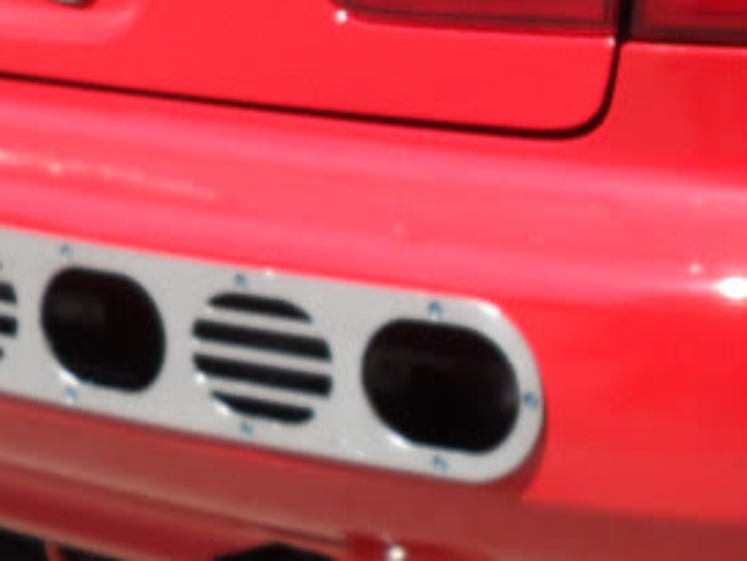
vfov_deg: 11.0
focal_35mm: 132
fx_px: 2849
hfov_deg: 14.6
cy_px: -121
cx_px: 807
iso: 100
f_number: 8.9
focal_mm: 6.2
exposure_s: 1/90
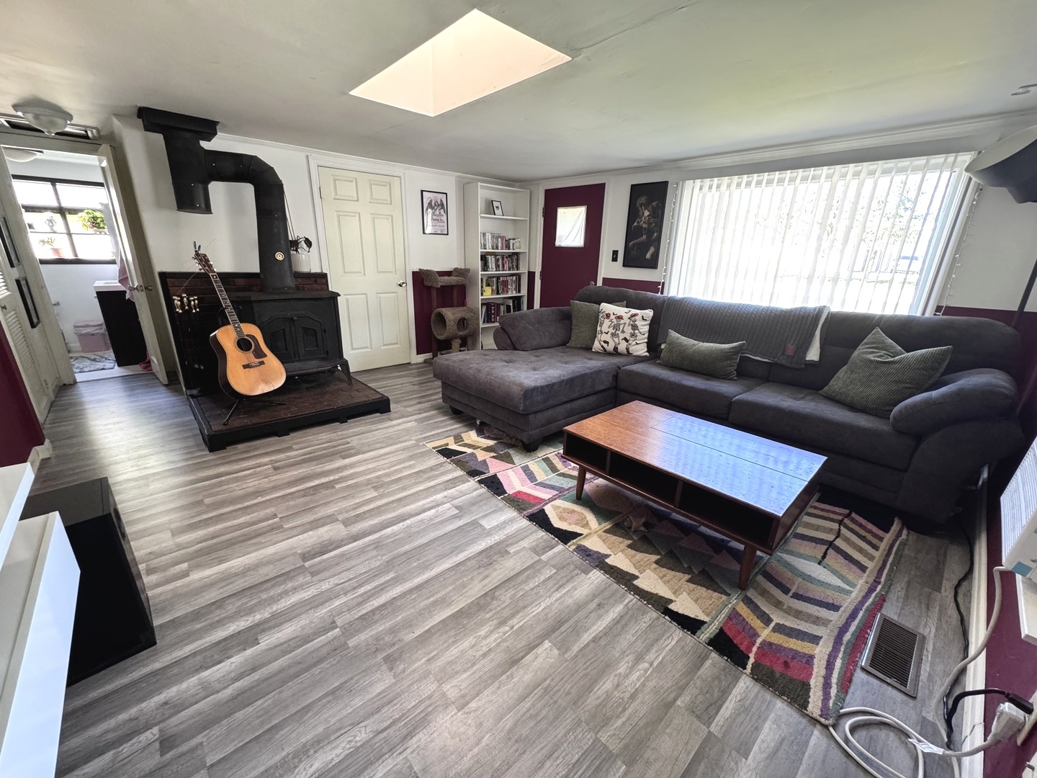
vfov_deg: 85.7
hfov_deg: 102.1
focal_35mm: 14
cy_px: 389
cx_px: 518
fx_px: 419
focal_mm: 2.22
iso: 320
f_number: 2.2
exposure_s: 1/73
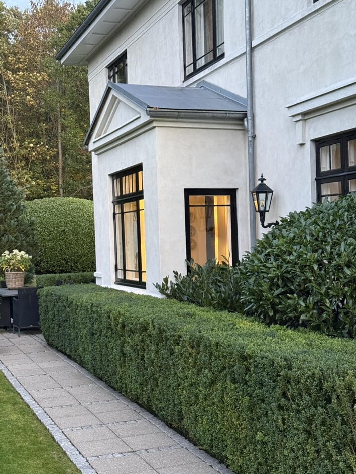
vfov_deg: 36.8
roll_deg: +2.0
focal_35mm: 52
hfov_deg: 28.0
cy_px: 235
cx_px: 177
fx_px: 713
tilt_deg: +0.5
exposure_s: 1/40
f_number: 1.78
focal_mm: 6.76
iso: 400
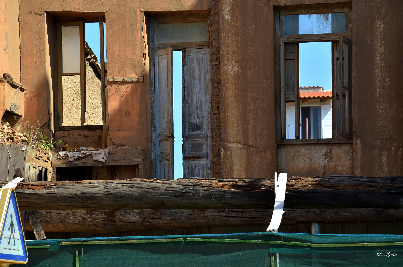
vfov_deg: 6.5
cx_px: 202
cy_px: 134
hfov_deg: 9.8
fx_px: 2346
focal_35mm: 210
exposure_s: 1/160
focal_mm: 140
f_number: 10
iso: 100
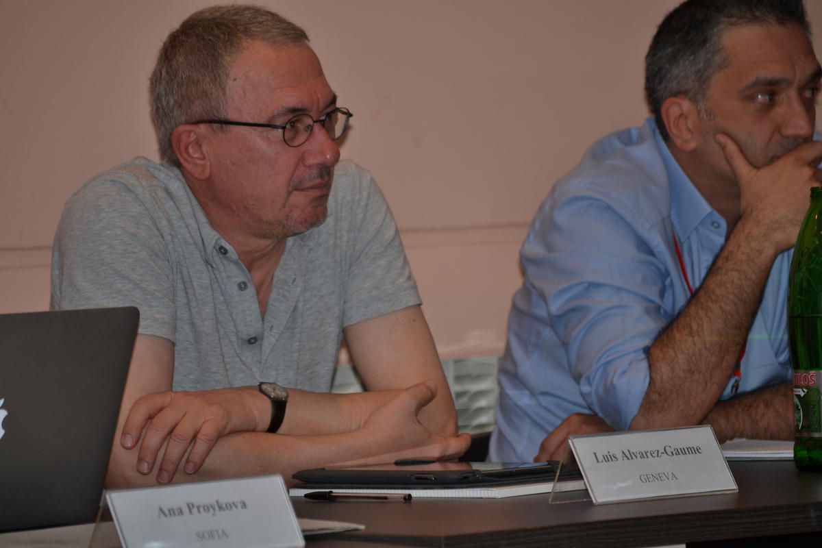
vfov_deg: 6.8
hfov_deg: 10.2
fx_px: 4623
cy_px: 274
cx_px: 411
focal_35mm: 202
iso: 200
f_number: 5.6
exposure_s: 1/60
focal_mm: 135
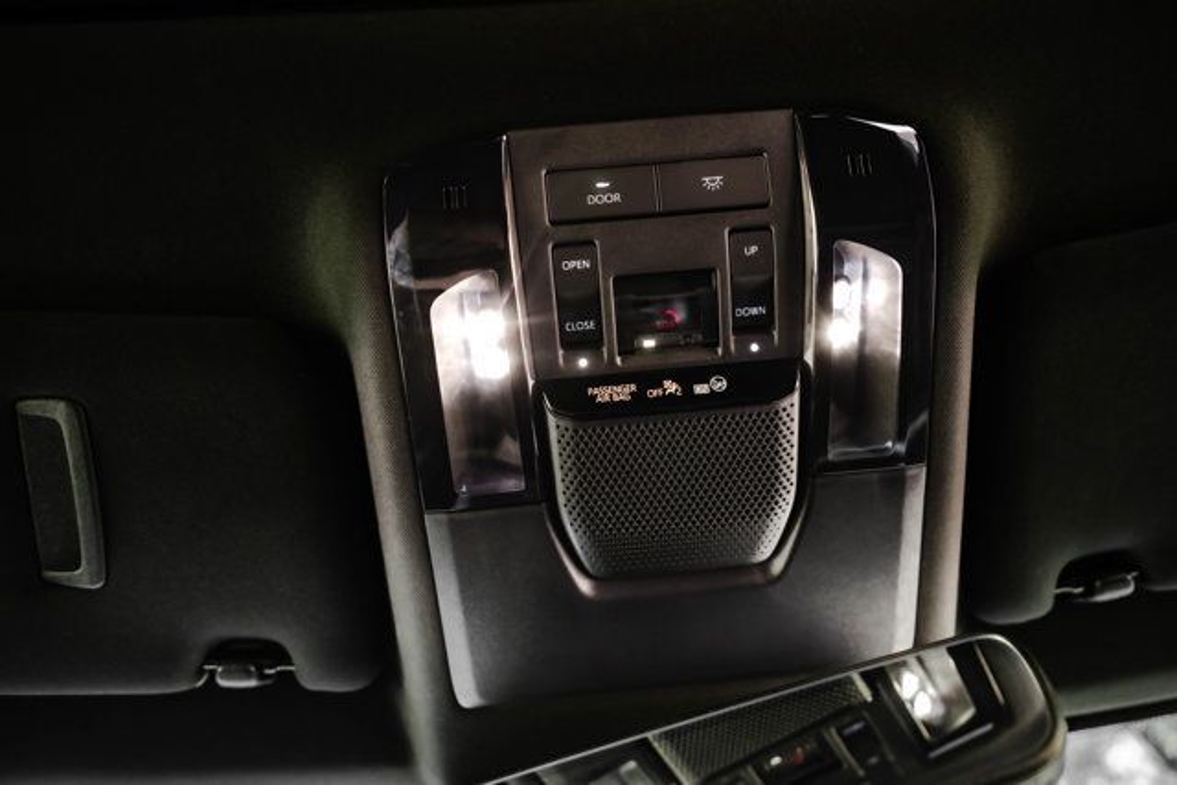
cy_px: 392
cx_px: 588
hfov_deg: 73.7
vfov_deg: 53.2
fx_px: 785
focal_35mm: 24
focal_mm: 24
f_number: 2.8
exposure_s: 1/250
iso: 800
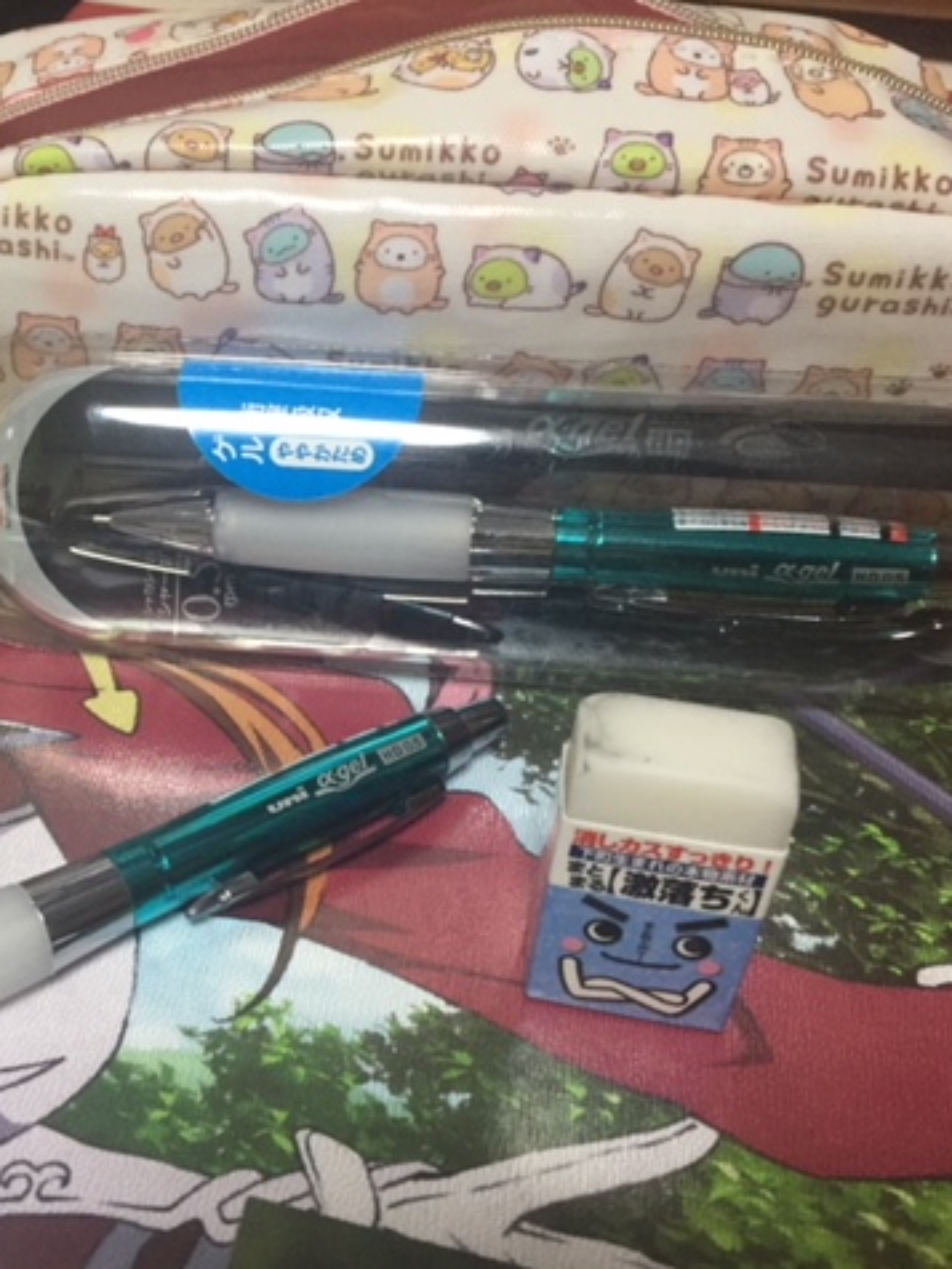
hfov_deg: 35.8
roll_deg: -0.7
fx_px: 1430
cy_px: 634
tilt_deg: -39.9
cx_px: 213
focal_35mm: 39
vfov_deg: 47.9
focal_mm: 4.15
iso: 160
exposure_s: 1/30
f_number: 2.2
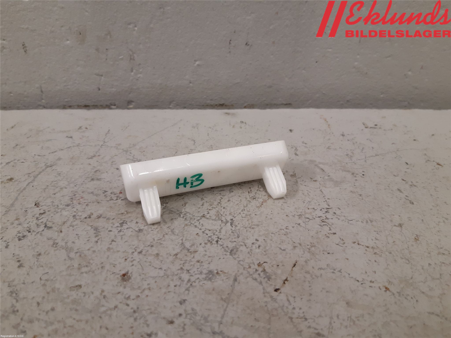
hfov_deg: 67.3
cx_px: 226
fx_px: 339
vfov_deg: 53.1
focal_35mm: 26
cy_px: 169
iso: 100
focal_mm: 3.93
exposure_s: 1/50
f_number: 1.7
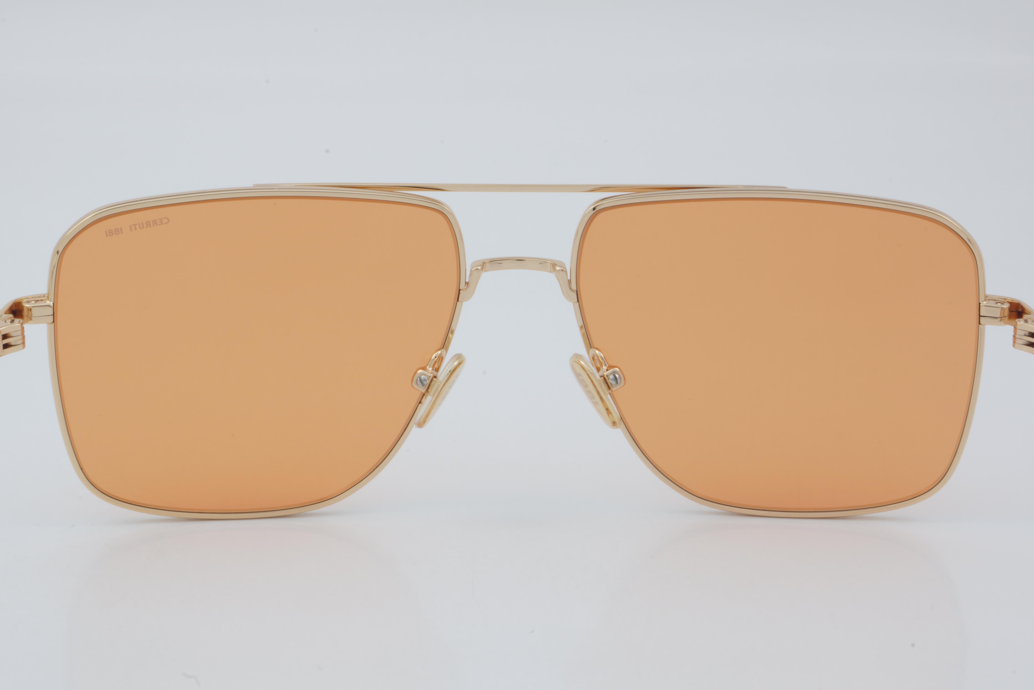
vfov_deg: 16.6
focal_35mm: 82
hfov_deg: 24.6
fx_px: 2369
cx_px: 517
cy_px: 345
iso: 100
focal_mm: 55
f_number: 32
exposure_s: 1/3
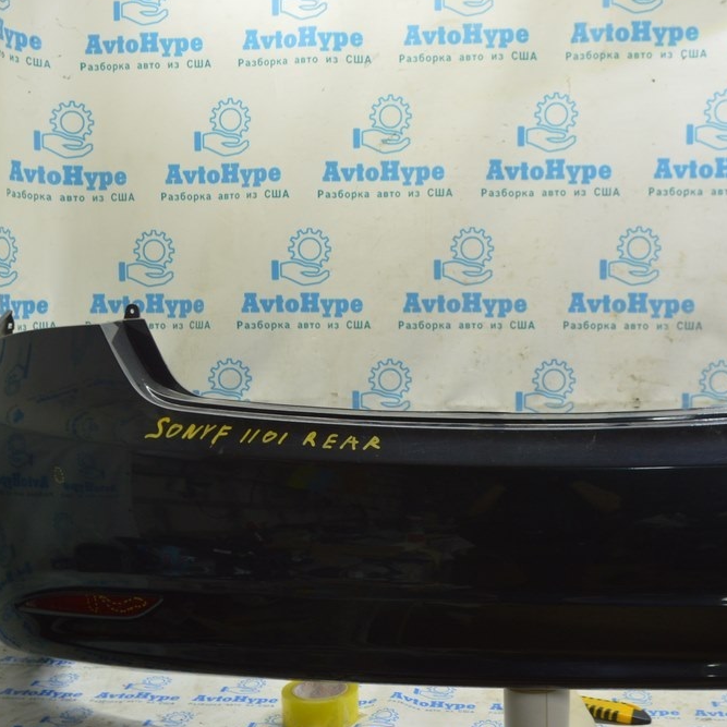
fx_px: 1022
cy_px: 359
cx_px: 495
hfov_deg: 38.6
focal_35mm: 43
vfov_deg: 39.2
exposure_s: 1/20
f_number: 5.6
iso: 400
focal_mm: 22
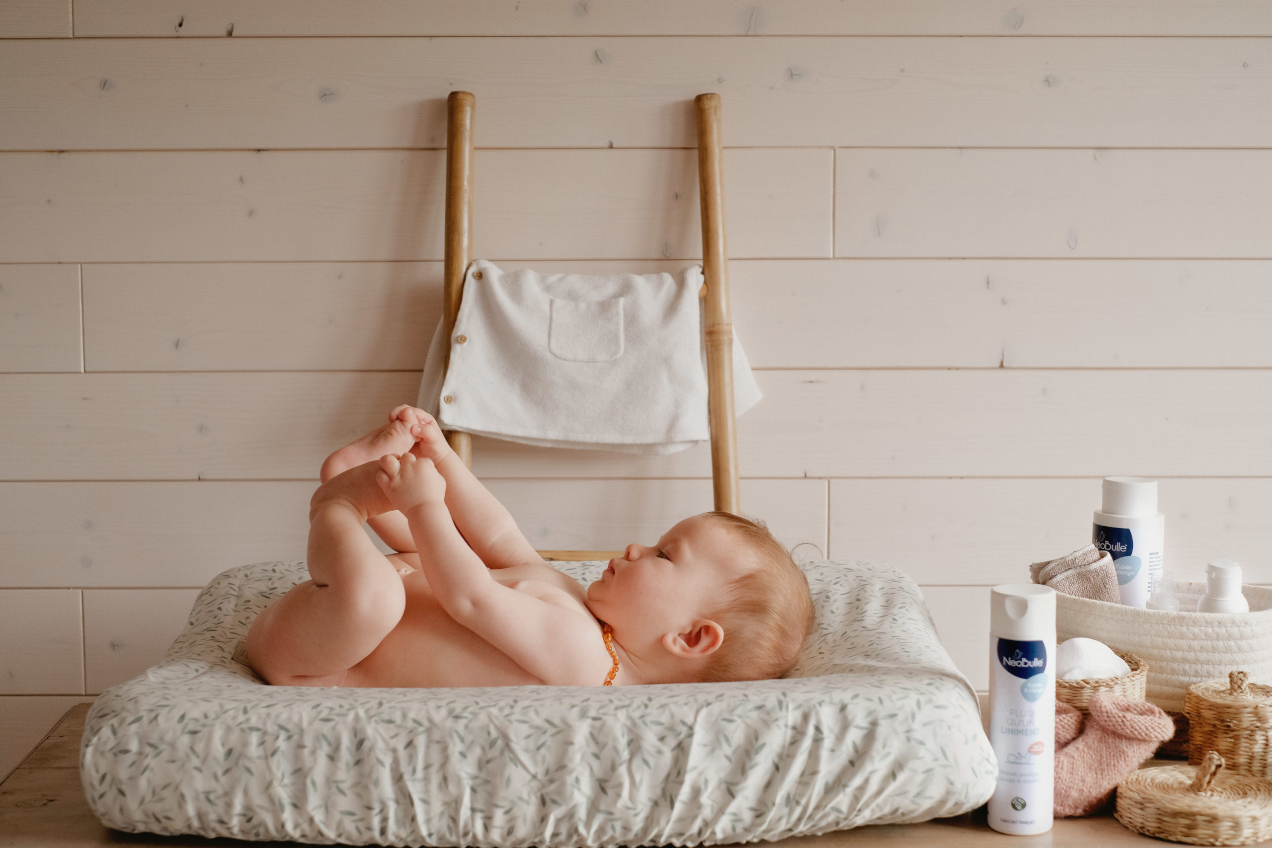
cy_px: 424
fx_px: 1873
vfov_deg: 25.5
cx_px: 636
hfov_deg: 37.5
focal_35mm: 53
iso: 800
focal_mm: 35
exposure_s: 1/320
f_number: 3.6
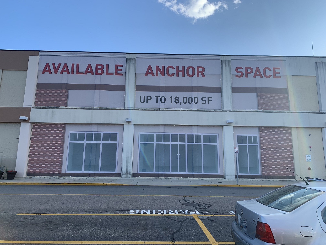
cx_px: 163
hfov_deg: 67.3
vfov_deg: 53.1
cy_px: 122
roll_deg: -1.6
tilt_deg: +11.6
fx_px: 245
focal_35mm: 26
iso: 25
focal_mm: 4.25
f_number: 1.8
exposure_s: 1/1282
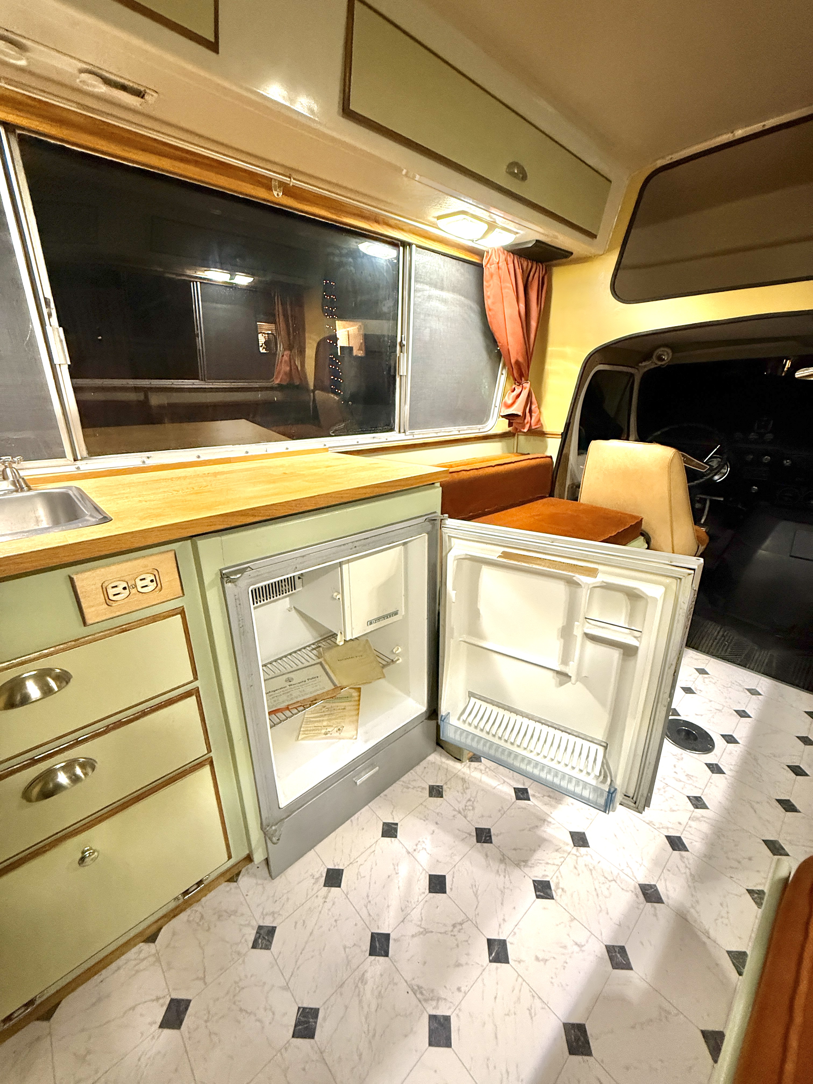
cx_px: 406
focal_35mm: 14
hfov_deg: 85.7
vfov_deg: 102.1
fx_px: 438
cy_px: 542
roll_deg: +0.6
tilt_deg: -18.9
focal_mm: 2.22
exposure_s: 1/60
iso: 640
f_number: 2.2
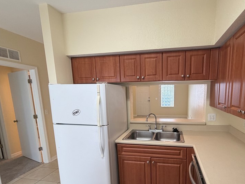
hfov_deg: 80.6
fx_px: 142
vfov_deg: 64.8
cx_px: 149
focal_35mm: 20
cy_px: 118
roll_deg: +1.1
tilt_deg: -9.9
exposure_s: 1/120
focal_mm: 2.22
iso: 250
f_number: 2.2
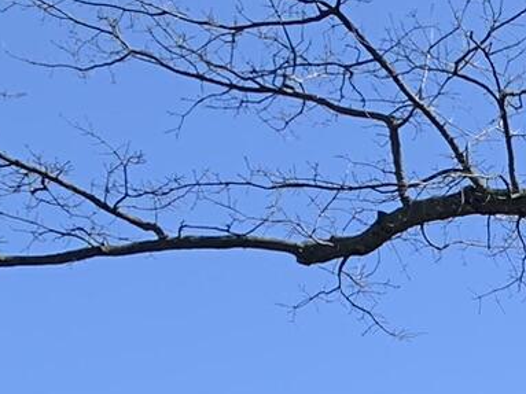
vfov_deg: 9.2
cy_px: 1050
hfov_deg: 12.6
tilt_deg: +3.8
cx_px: 1033
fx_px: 2111
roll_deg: +0.8
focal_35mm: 139
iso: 25
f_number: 1.8
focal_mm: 4.25
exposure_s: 1/1021
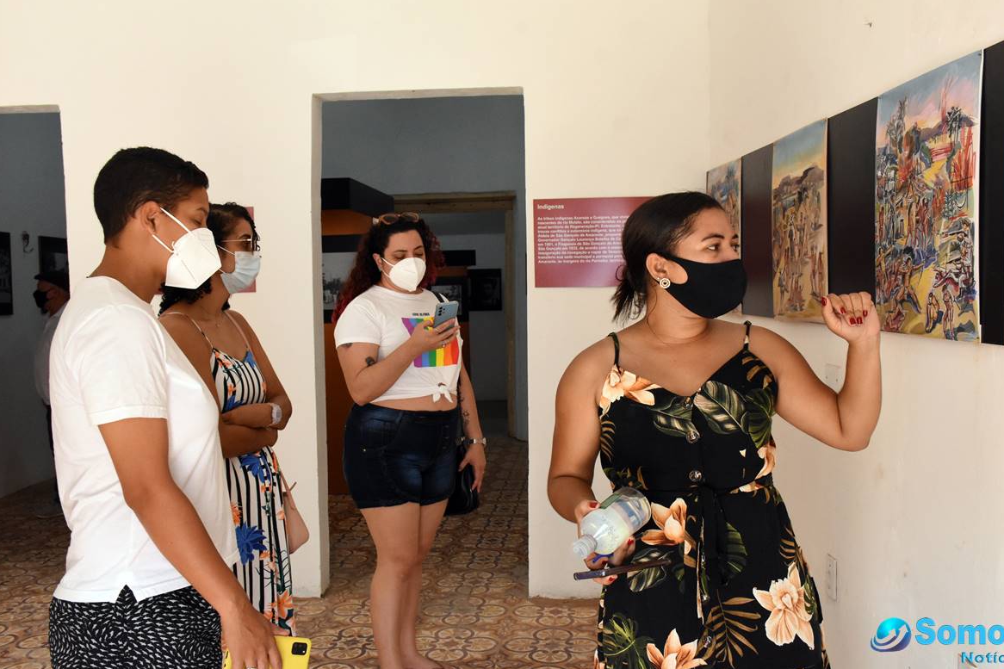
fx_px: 990
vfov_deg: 37.3
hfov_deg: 53.8
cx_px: 511
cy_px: 327
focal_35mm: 36
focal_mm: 23
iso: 2500
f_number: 8
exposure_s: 1/250
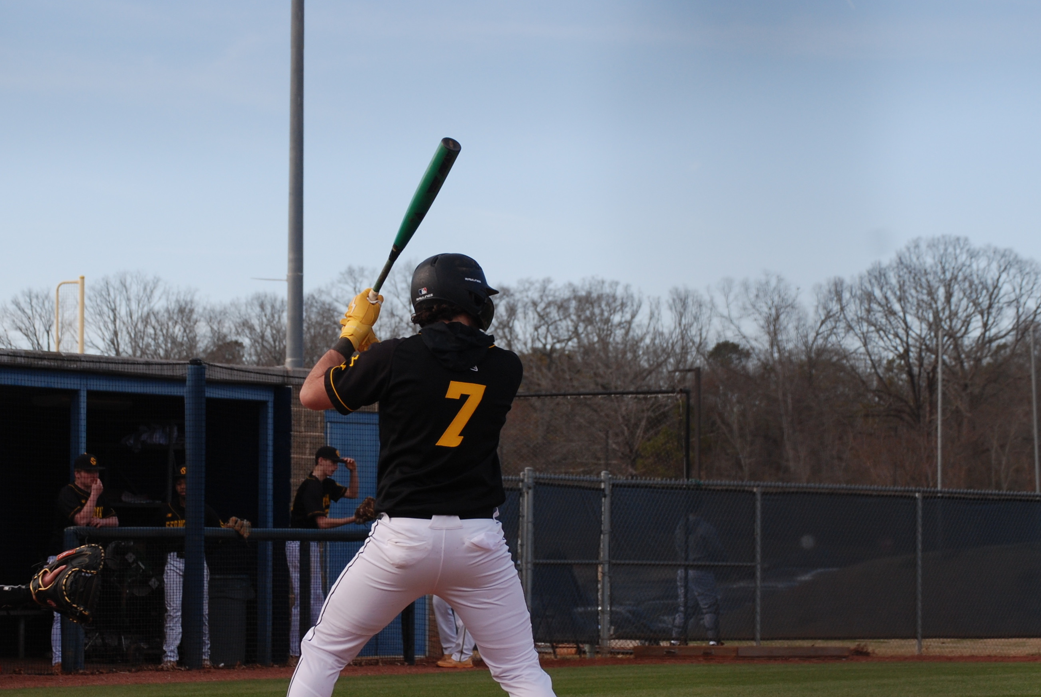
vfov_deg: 8.3
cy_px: 444
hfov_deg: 12.3
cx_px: 428
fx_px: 4828
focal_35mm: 167
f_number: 5.6
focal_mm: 75
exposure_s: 1/500
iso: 200
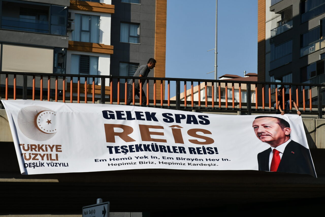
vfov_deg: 10.2
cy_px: 108
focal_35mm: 135
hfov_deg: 15.2
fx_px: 1219
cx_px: 162
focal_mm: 90
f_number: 10
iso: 100
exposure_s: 1/400
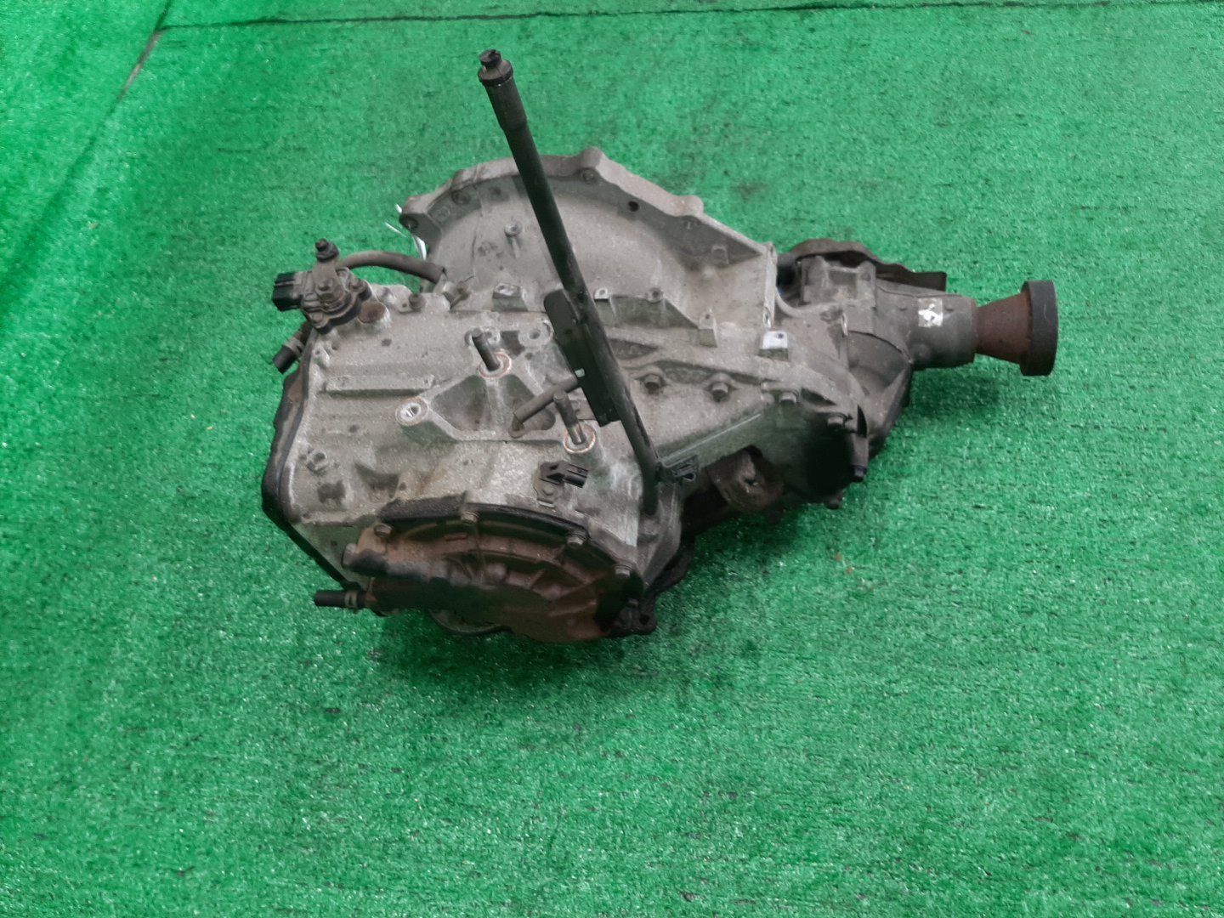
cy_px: 459
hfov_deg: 67.3
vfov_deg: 53.1
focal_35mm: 26
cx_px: 612
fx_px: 919
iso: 117
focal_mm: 3.93
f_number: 1.7
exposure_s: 1/50
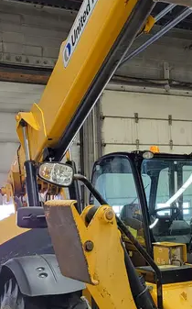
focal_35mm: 60
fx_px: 503
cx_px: 142
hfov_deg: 21.4
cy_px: 168
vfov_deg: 34.0
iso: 250
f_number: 1.8
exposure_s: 1/40
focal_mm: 5.4
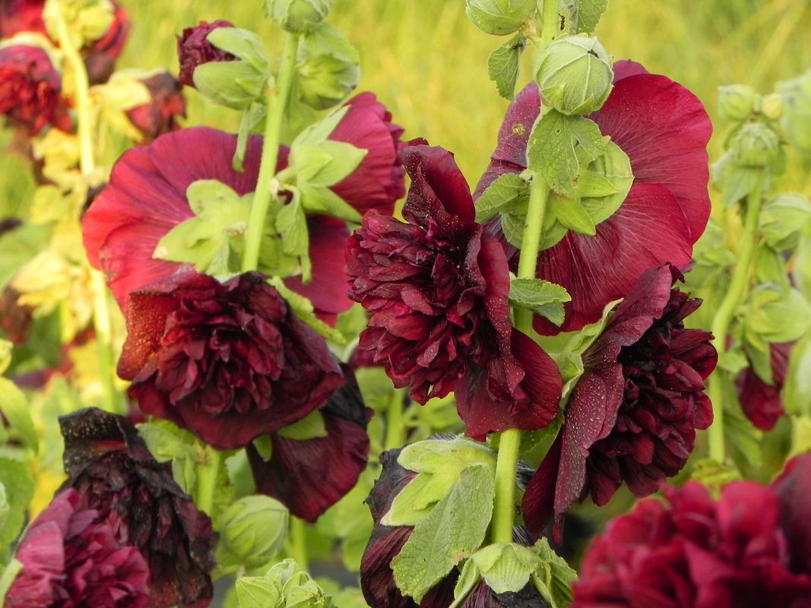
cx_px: 406
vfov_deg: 9.2
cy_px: 304
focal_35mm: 162
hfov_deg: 12.2
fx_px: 3795
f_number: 5.6
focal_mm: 28.8
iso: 160
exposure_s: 1/60
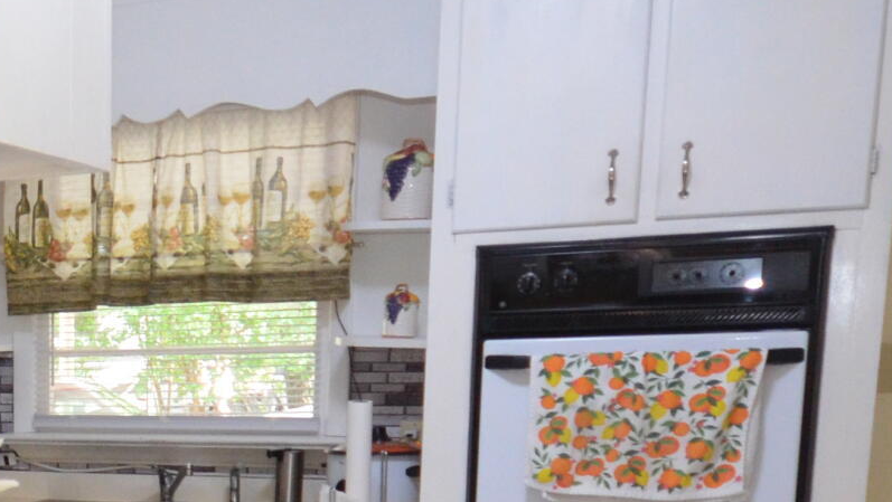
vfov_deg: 19.2
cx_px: -160
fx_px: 1396
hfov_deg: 30.5
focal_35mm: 59
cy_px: 603
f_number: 4
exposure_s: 1/60
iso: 1600
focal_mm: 10
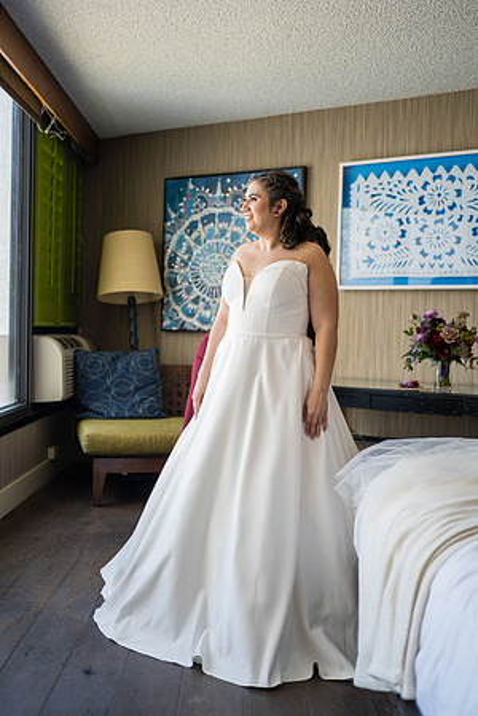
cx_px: 239
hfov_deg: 37.9
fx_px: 697
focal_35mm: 35
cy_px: 358
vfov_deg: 54.4
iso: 250
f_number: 1.8
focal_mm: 35
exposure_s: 1/320
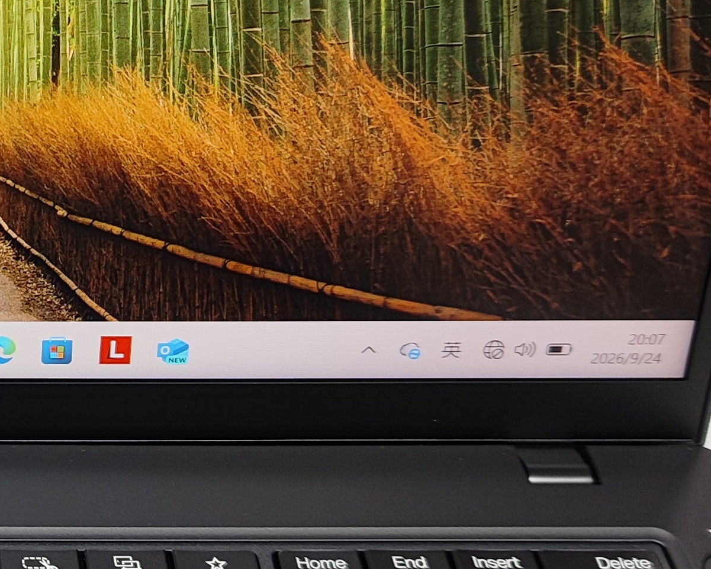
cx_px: -168
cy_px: 295
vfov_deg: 19.7
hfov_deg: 22.3
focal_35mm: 78
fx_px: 1641
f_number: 1.65
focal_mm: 5.26
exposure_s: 1/50
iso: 354
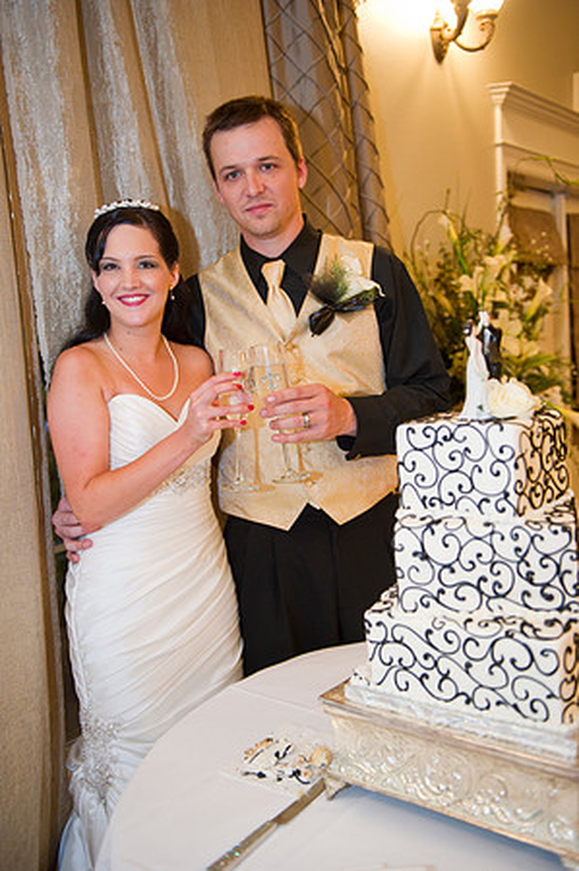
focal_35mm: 35
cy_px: 436
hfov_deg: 37.8
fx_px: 846
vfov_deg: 54.5
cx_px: 290
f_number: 2.8
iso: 1250
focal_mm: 35
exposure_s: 1/60
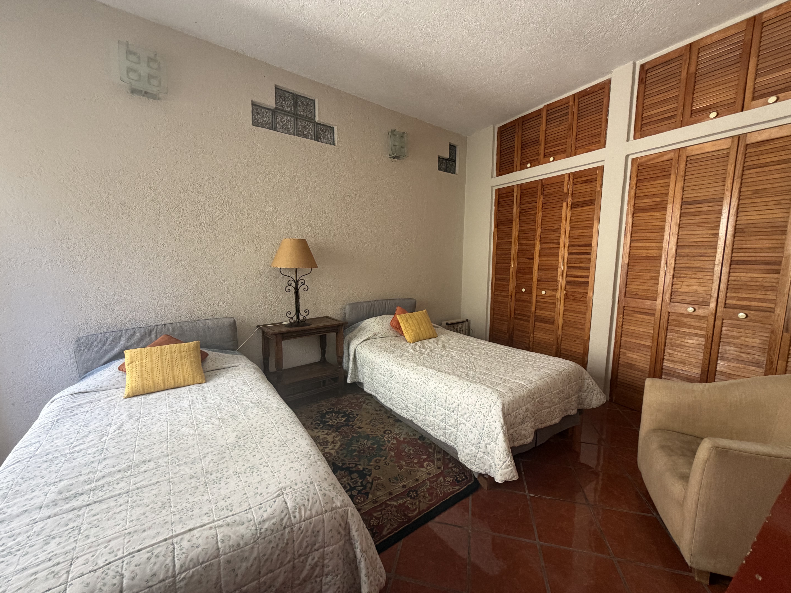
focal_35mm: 14
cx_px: 396
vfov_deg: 85.7
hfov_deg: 102.1
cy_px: 296
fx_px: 320
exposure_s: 1/121
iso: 250
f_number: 2.2
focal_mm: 2.22
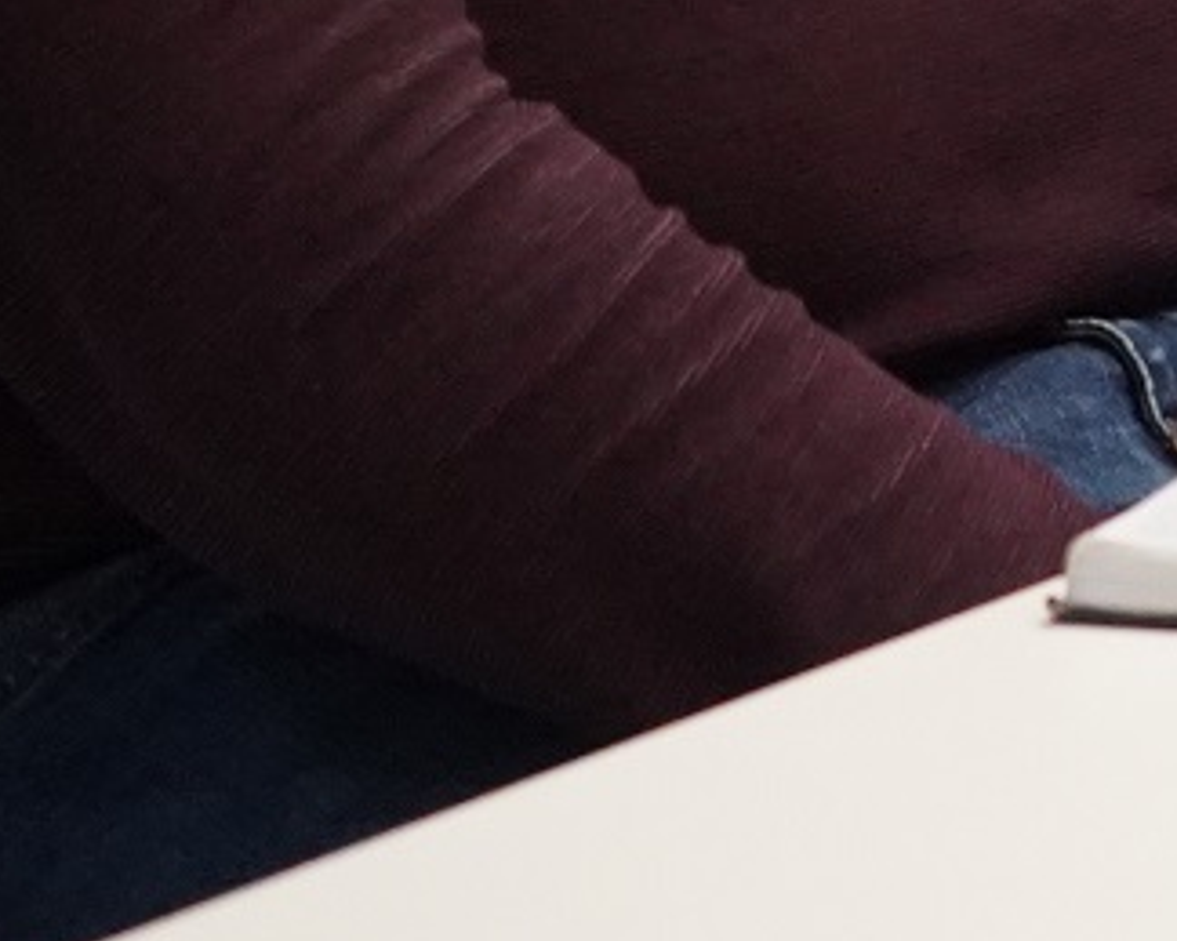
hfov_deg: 7.3
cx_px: 2819
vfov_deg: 5.9
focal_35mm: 250
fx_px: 8706
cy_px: -1348
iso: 6400
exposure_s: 1/125
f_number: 5.6
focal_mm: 45
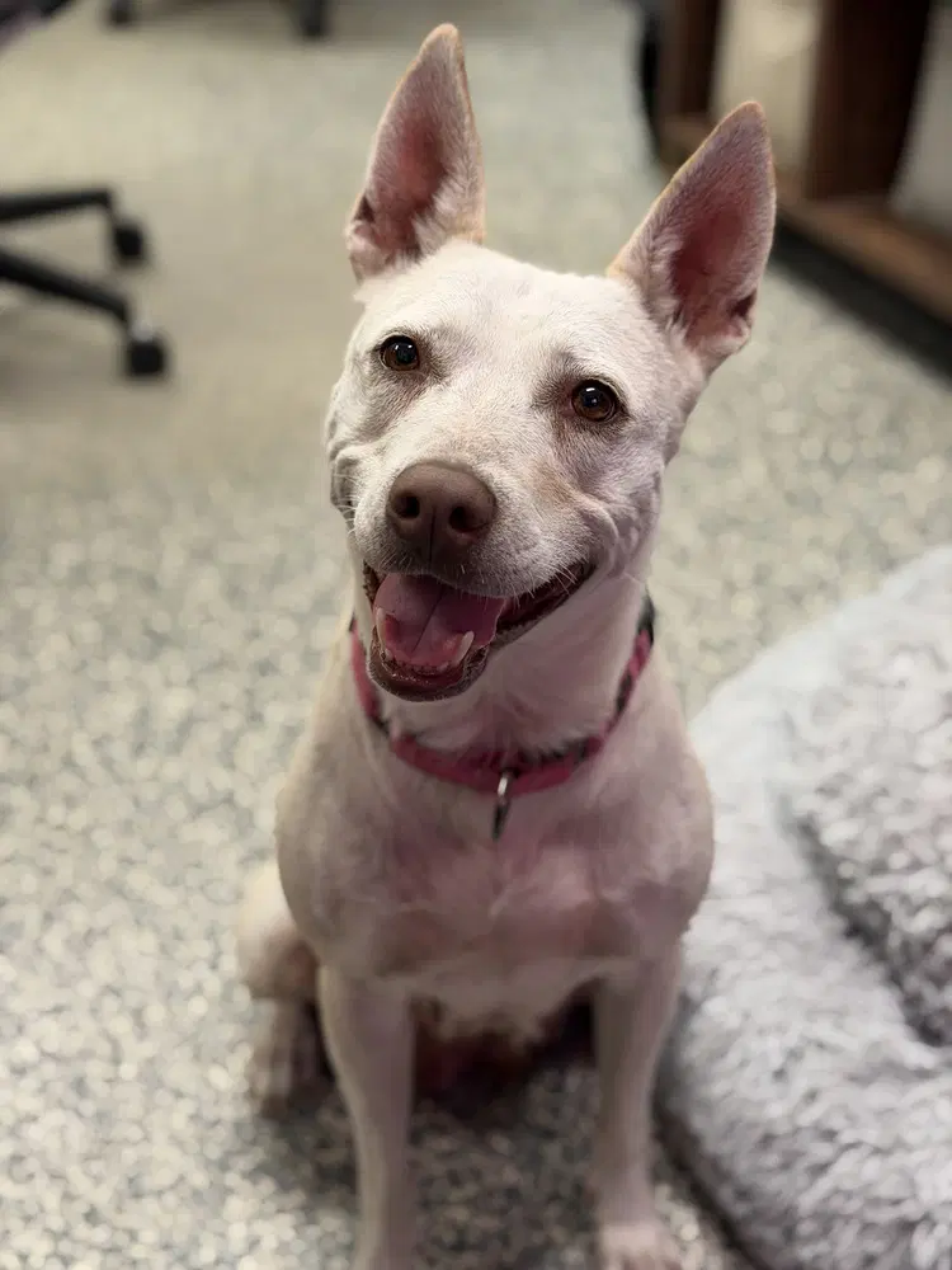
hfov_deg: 30.3
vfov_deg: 39.7
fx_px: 1760
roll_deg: -0.2
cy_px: 635
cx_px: 476
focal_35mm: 48
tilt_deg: -33.2
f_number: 1.78
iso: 125
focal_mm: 6.76
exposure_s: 1/60
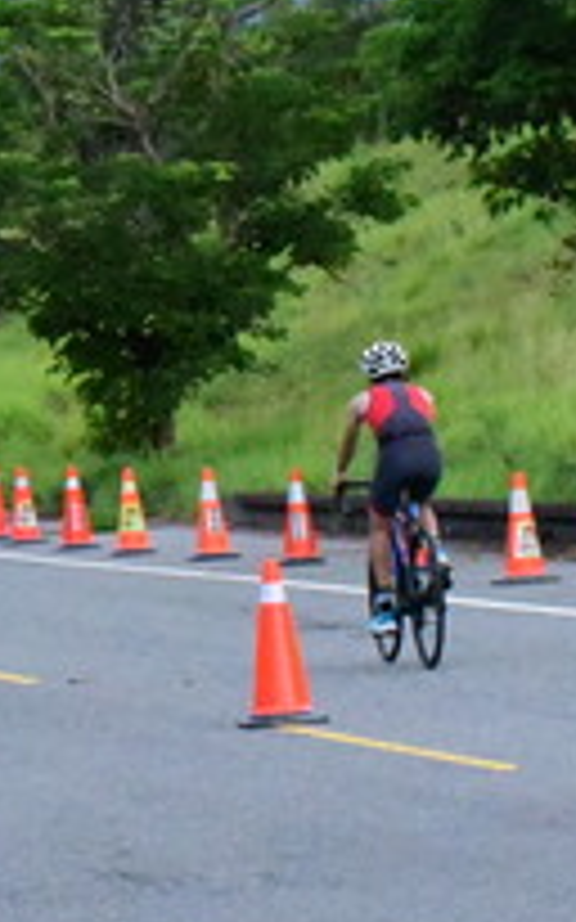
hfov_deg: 4.8
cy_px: 461
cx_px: -526
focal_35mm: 272
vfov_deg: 7.7
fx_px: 6837
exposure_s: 1/2500
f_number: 13
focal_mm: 70
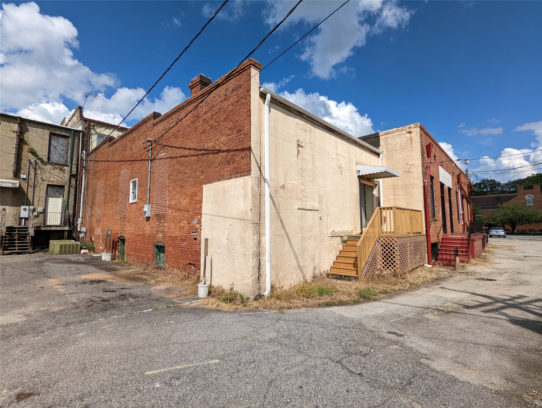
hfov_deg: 94.4
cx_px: 271
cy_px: 204
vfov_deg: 78.2
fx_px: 251
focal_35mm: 16
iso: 48
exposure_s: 1/2584
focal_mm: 2.35
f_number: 2.2
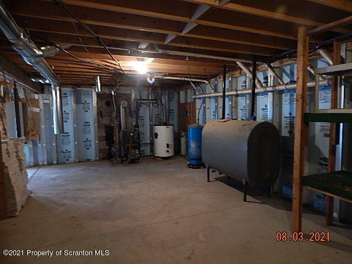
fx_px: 224
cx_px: 176
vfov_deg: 61.1
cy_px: 132
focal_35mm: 22
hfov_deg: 76.4
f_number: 3
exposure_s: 1/15
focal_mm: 4
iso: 400
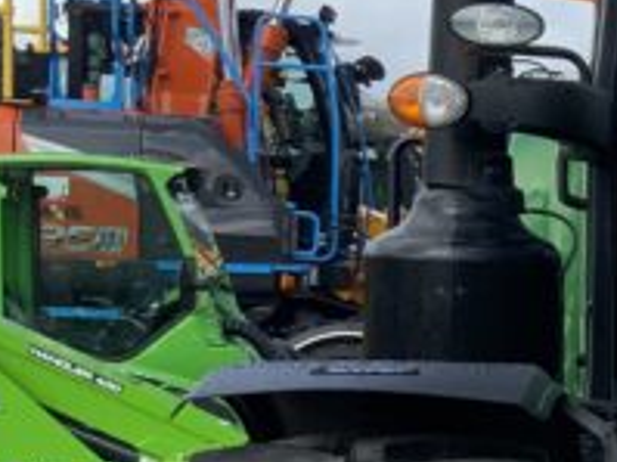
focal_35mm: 149
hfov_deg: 11.9
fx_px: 2654
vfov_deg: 9.9
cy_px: 425
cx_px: 1212
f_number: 1.8
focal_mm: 3
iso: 16
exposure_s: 1/1311
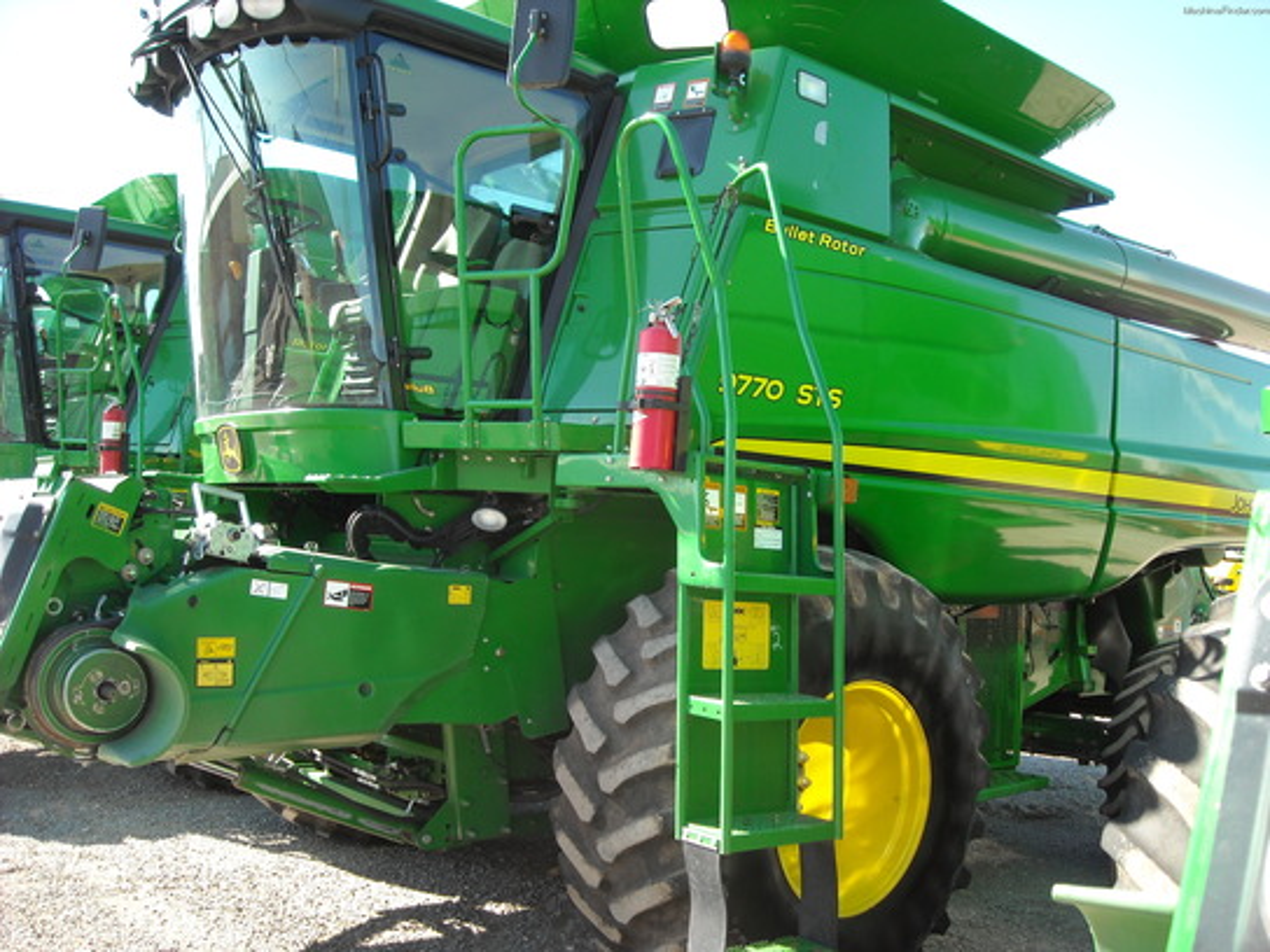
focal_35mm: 35
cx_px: 635
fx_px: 1284
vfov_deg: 40.7
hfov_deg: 52.6
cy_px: 476
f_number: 2.8
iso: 64
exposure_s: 1/168
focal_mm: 5.7
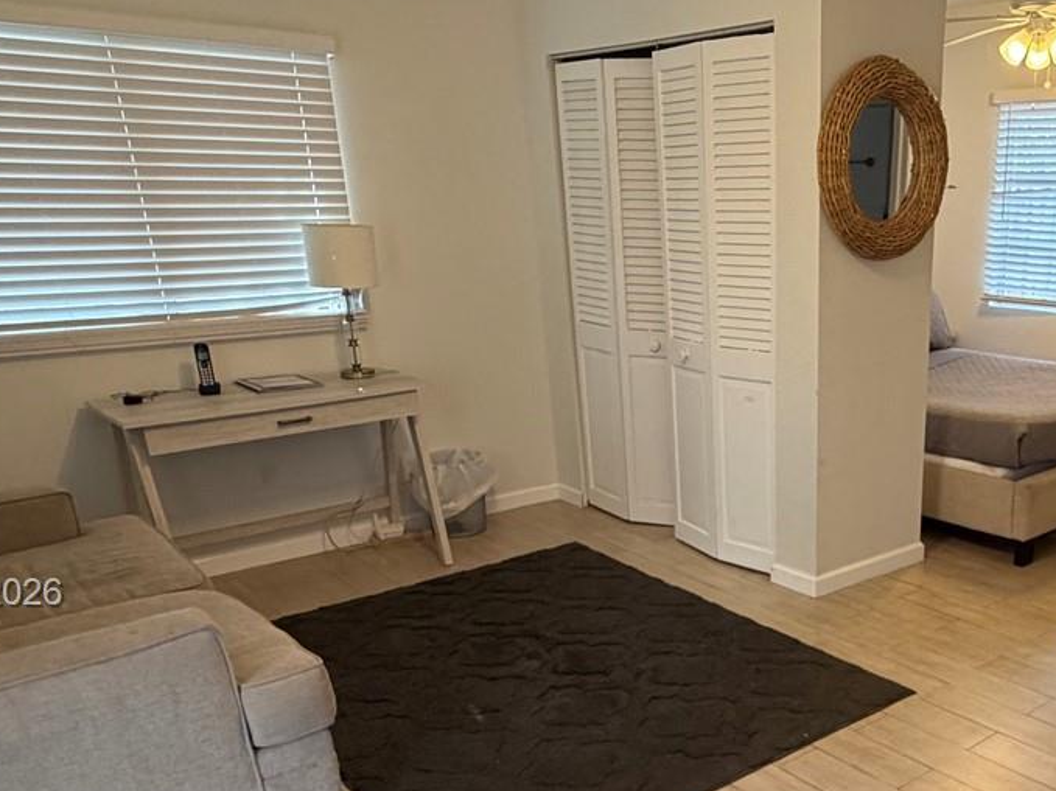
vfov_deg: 41.6
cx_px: 823
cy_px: 595
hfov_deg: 52.3
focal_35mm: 33
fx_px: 1007
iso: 200
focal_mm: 2.22
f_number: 2.2
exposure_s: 1/60
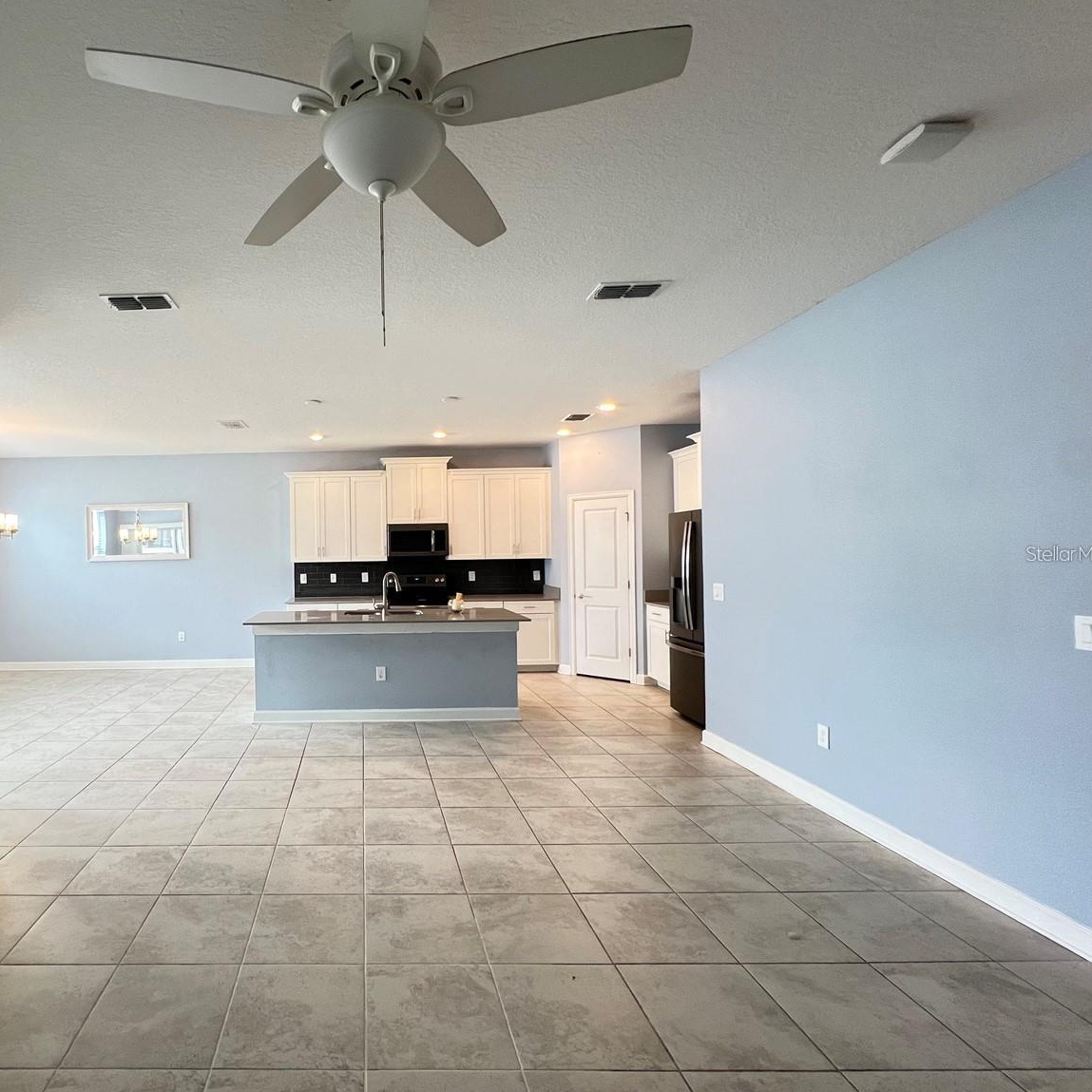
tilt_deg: +0.0
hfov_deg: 84.1
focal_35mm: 16
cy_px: 553
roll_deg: +1.4
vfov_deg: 87.4
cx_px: 355
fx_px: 571
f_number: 1.8
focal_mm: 1.57
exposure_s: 1/120
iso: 250
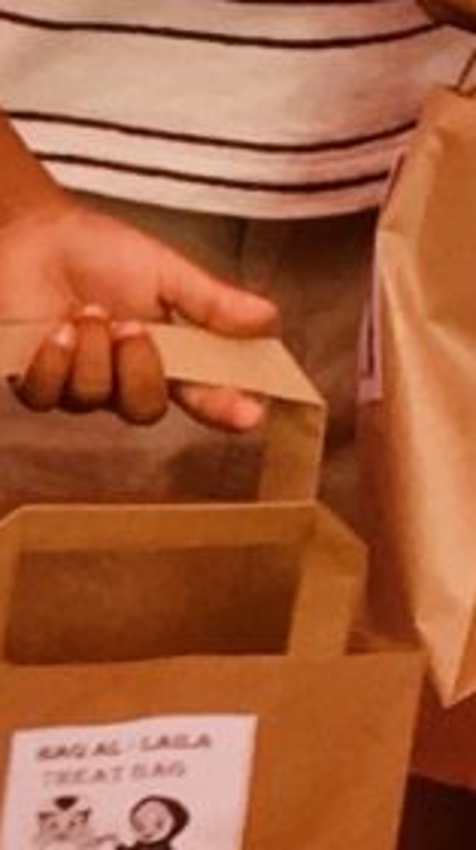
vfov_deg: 7.4
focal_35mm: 289
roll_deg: -2.2
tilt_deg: -26.4
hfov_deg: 4.0
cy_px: 1044
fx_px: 6500
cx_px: -1076
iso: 32
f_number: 2.2
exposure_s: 1/120
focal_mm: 4.15
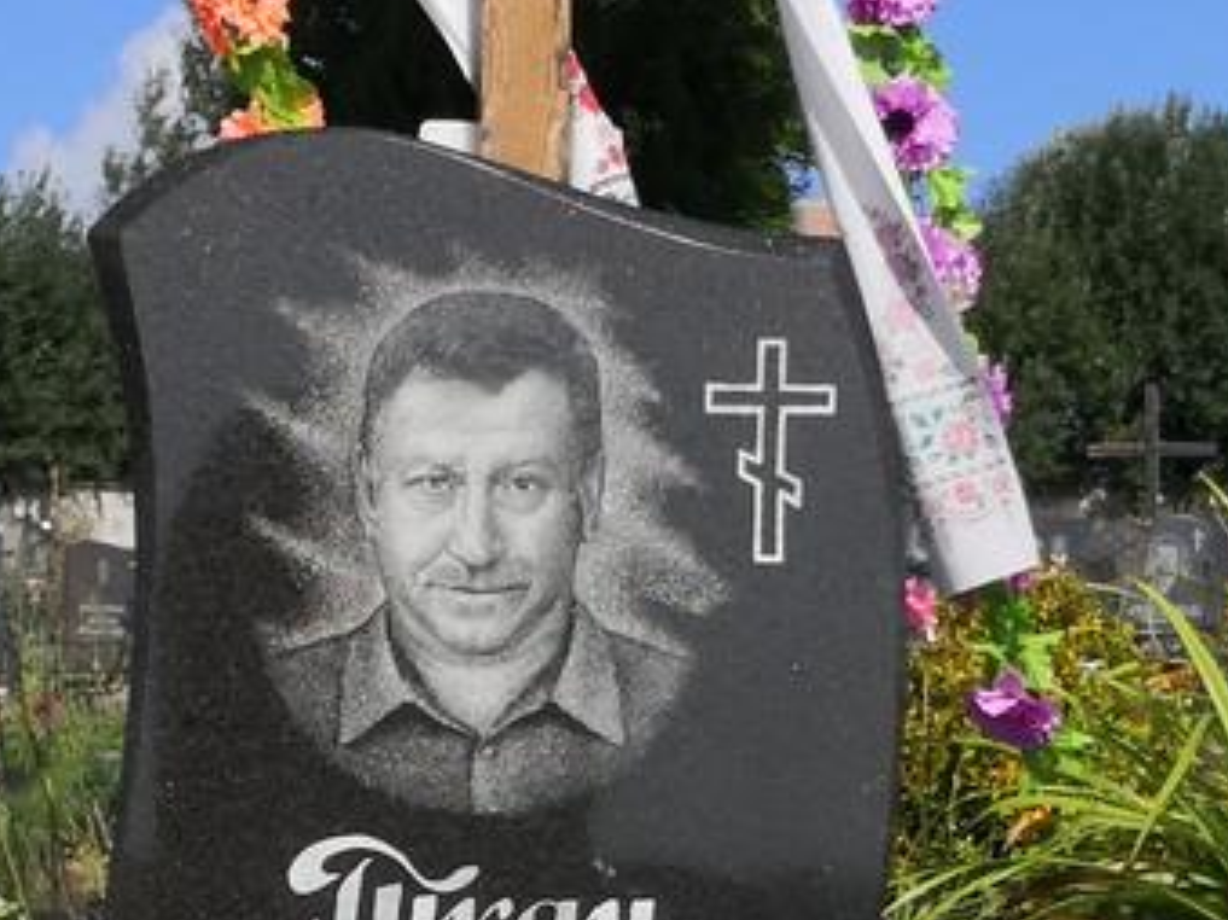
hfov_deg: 14.3
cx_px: 532
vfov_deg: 10.6
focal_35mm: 138
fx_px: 4894
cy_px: 1025
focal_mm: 3.95
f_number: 1.6
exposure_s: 1/3636
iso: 50
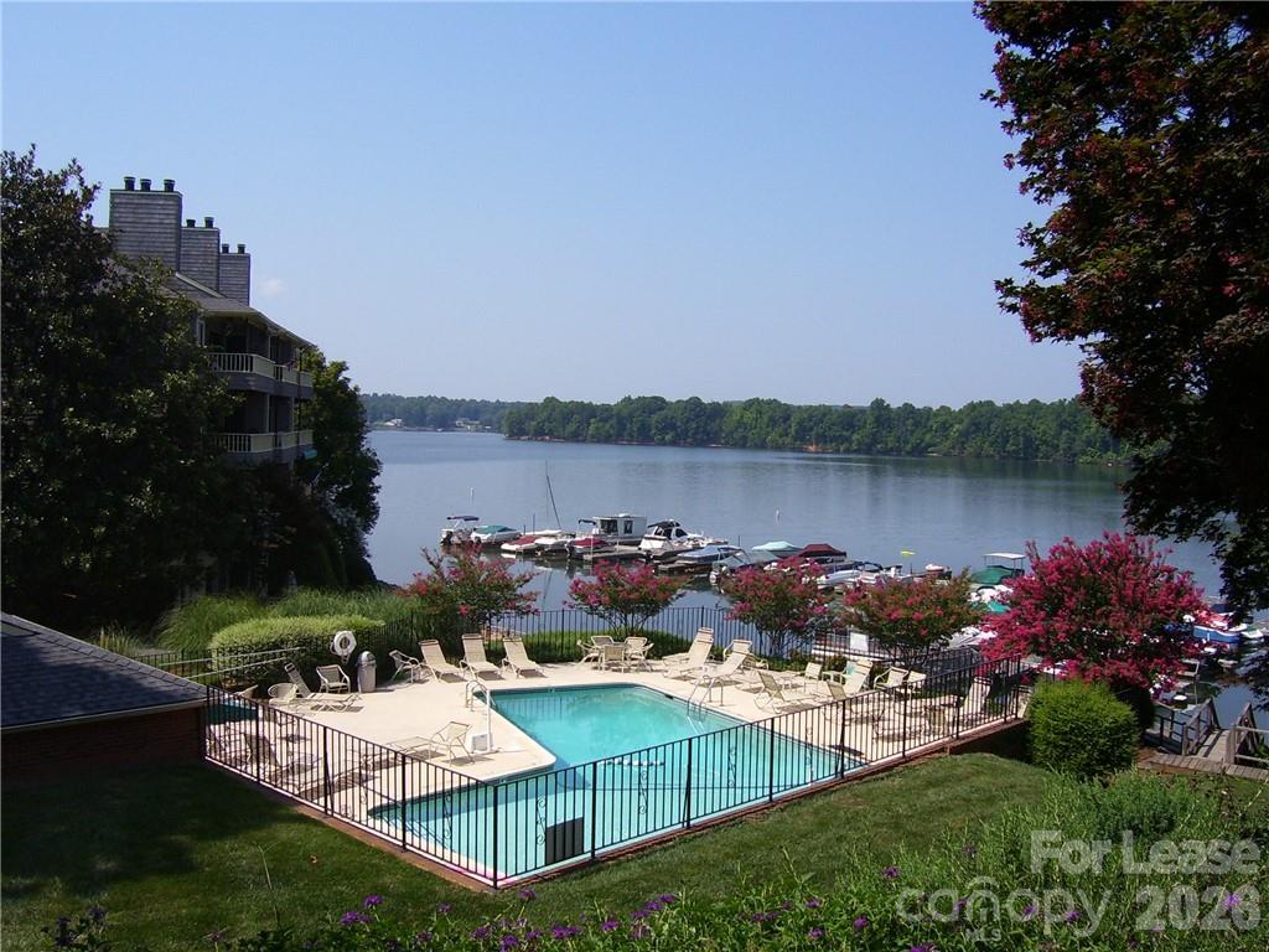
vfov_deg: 41.8
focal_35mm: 34
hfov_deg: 54.0
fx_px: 1246
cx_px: 634
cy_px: 476
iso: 80
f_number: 4.8
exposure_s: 1/750
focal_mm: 5.6
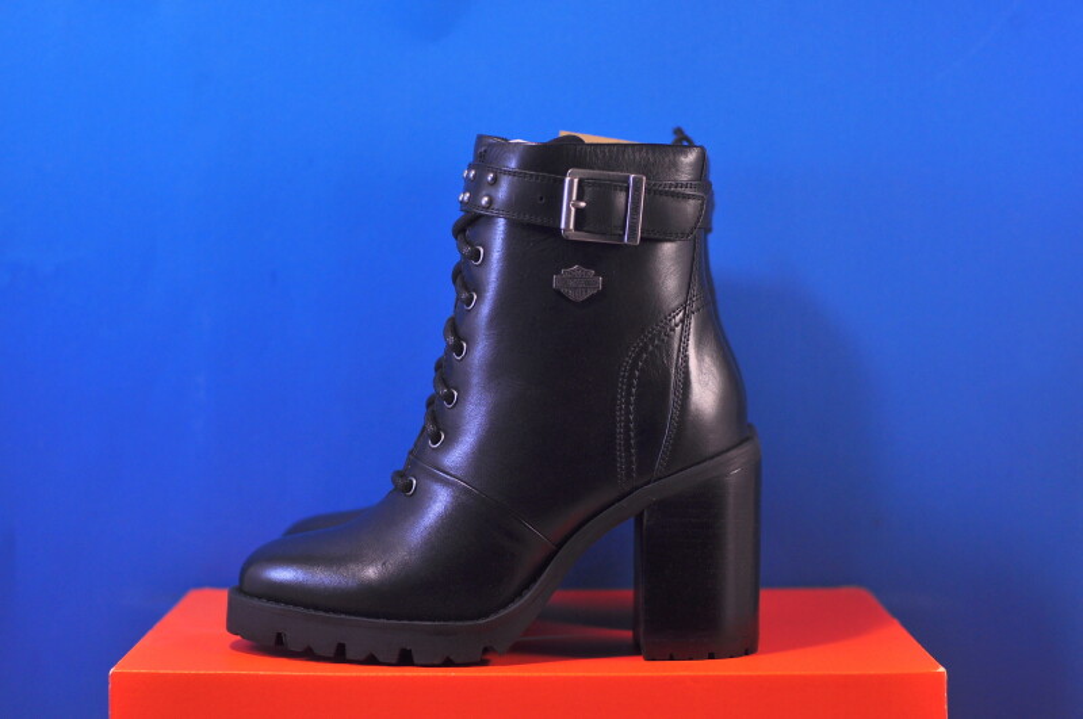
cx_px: 542
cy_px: 360
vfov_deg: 18.1
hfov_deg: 27.0
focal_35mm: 75
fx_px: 2253
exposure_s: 1/320
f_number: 2.5
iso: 250
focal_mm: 50
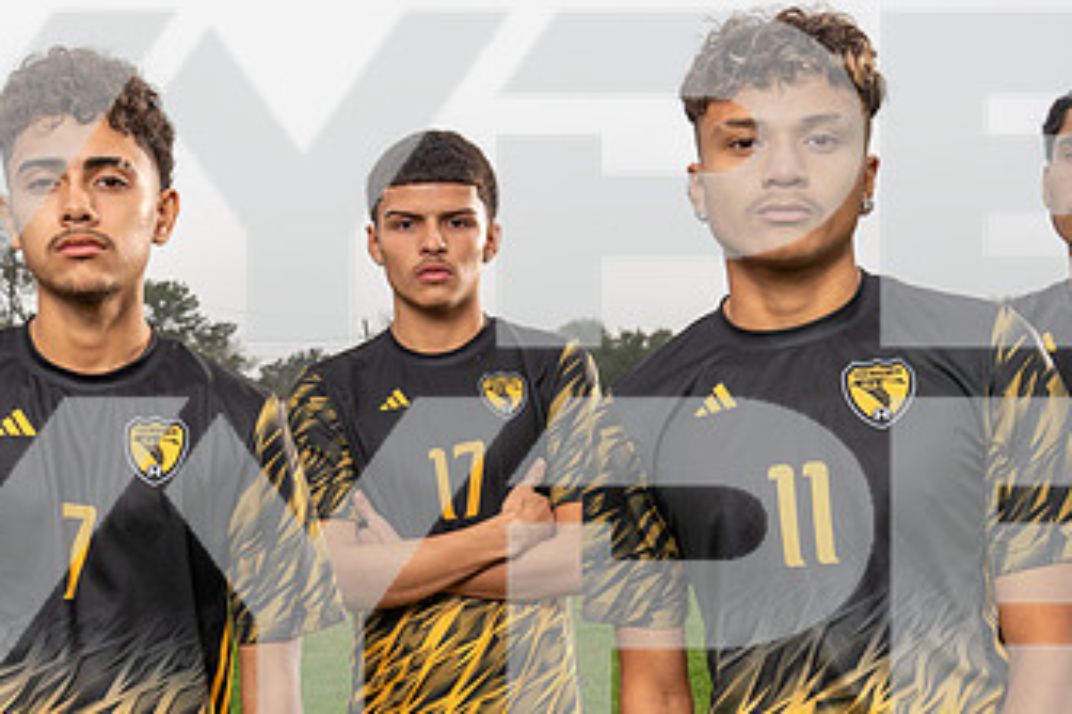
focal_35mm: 52
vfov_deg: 25.5
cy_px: 568
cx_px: 445
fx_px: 1548
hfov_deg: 38.1
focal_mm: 30
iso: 250
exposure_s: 1/200
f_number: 8
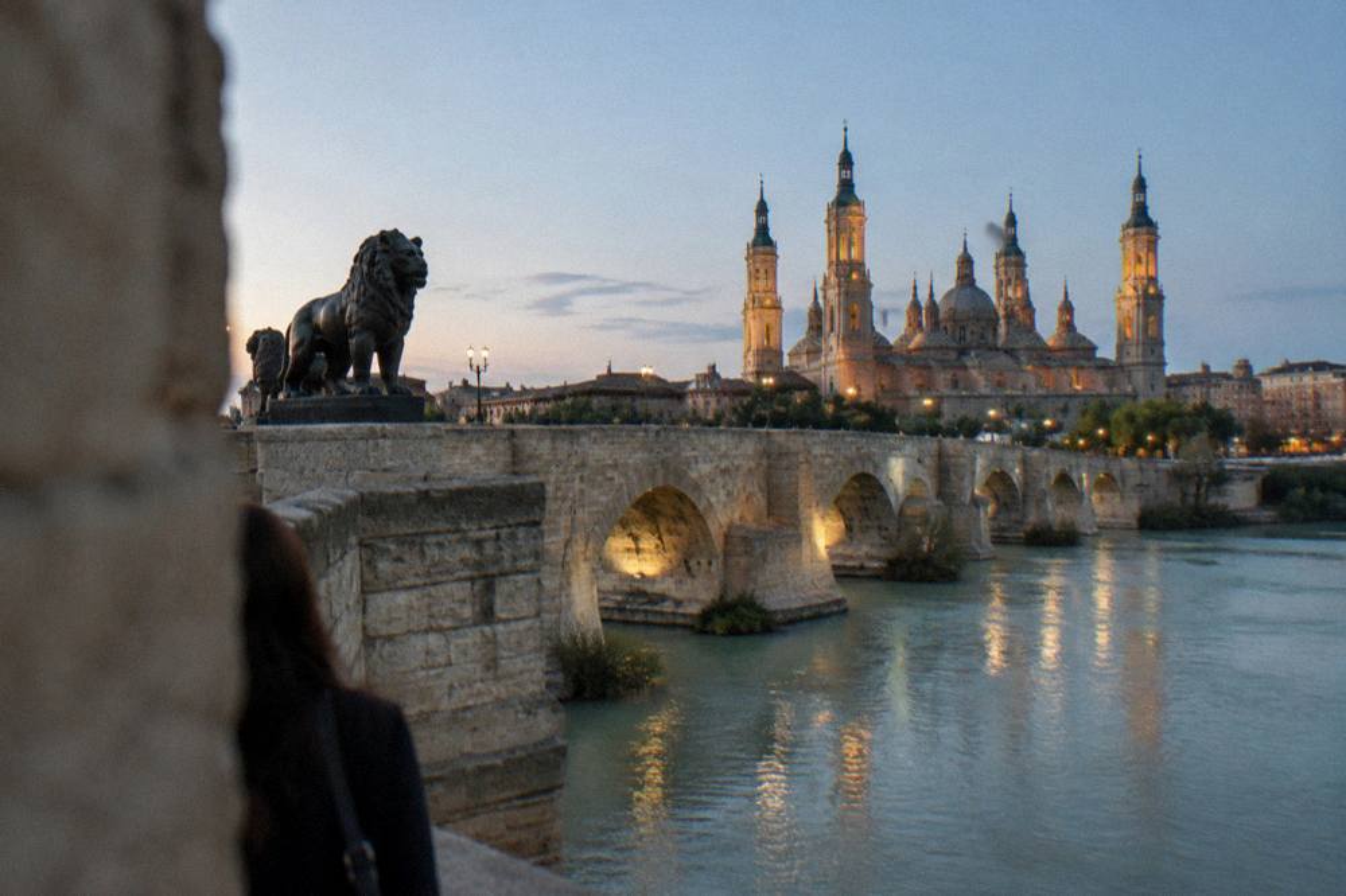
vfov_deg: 37.8
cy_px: 448
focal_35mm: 35
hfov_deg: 54.5
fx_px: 1308
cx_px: 673
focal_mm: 35
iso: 500
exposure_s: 1/200
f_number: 10
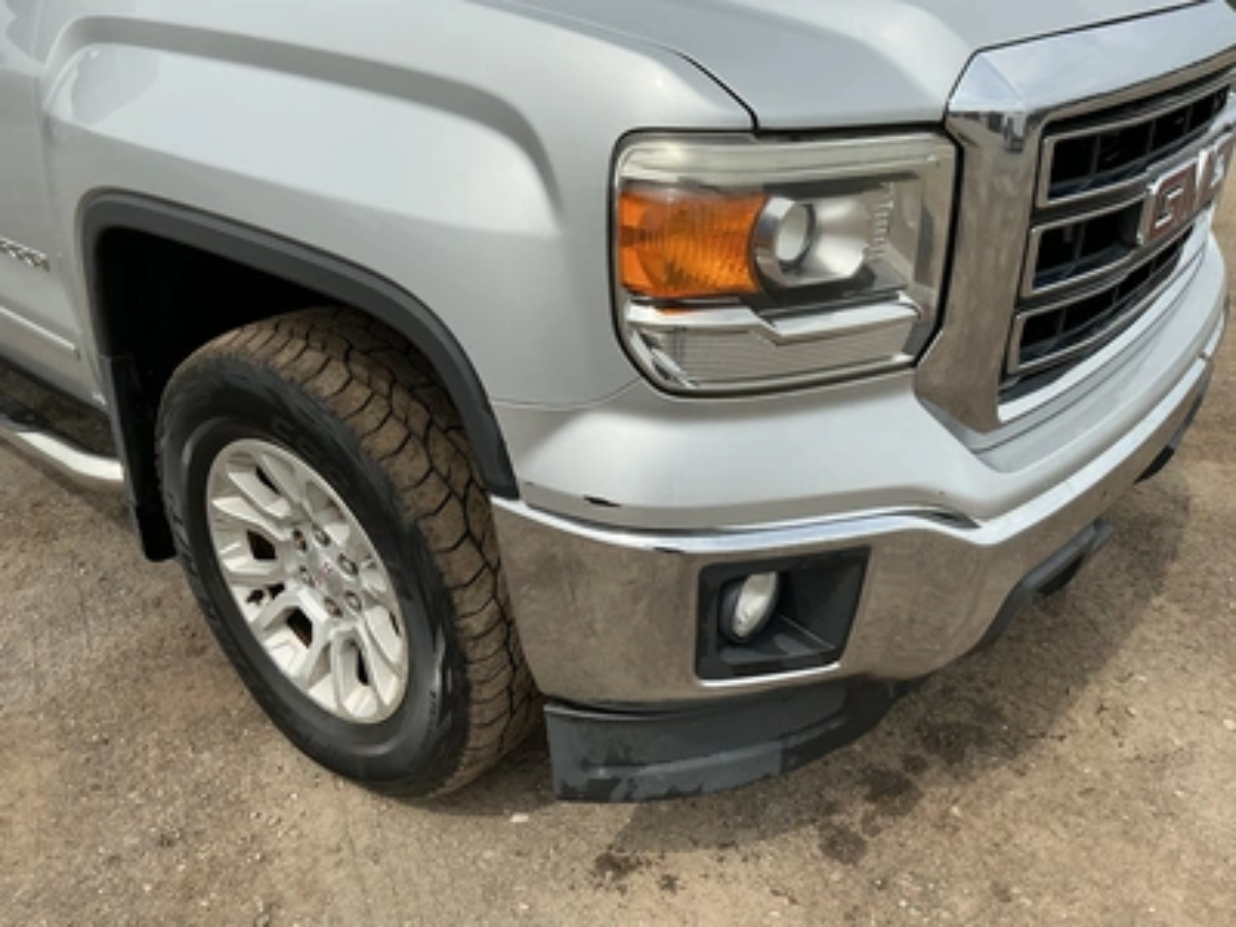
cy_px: 464
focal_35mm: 28
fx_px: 1000
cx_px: 618
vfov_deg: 49.7
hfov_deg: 63.4
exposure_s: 1/1730
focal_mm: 3
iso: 25
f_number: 1.8
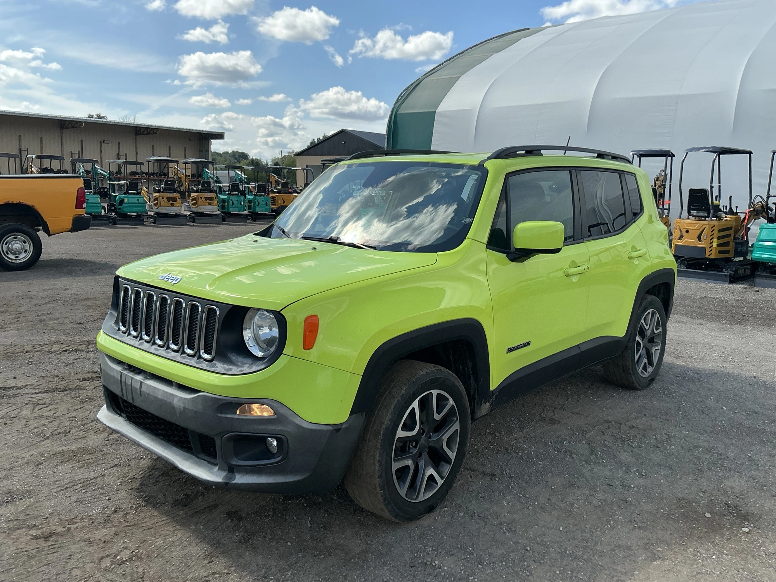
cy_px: 291
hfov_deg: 63.4
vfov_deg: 49.7
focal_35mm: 28
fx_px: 628
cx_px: 388
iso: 25
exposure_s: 1/1675
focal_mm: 3
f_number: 1.8
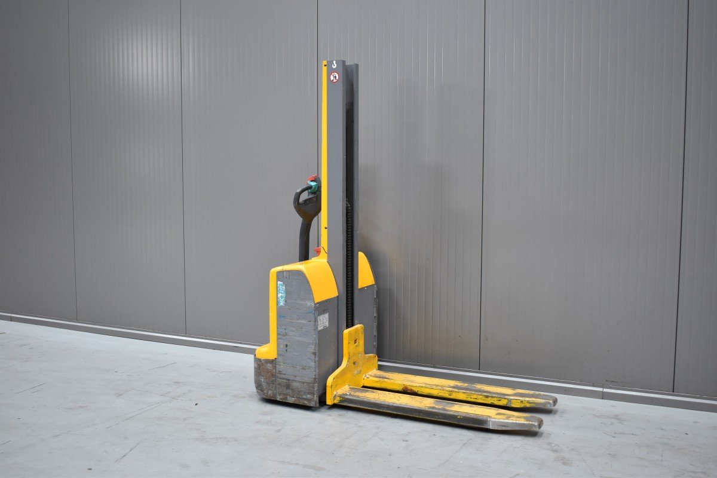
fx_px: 717
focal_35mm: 36
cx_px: 358
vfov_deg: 36.9
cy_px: 239
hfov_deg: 53.1
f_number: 4.5
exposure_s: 1/60
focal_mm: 24
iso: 1250
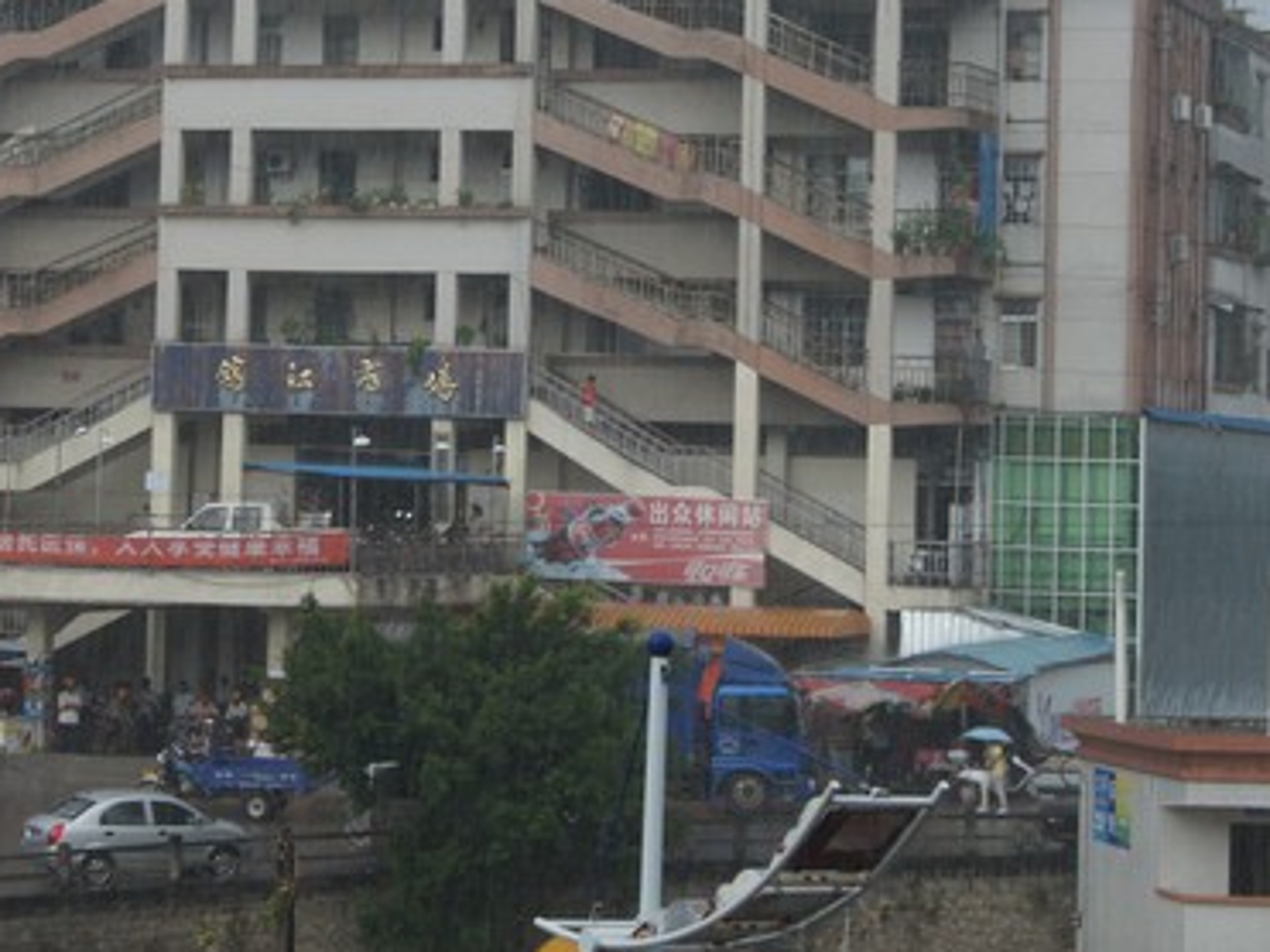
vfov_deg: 10.6
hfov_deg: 14.1
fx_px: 5135
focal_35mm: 140
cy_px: 214
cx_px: 486
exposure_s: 1/100
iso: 200
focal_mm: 50
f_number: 10
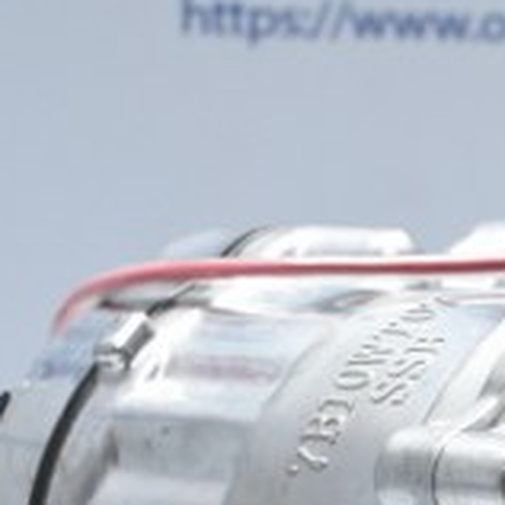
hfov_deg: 8.3
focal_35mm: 209
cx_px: 566
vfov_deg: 8.3
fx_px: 3443
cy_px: 550
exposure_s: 1/60
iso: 2000
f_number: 6
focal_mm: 43
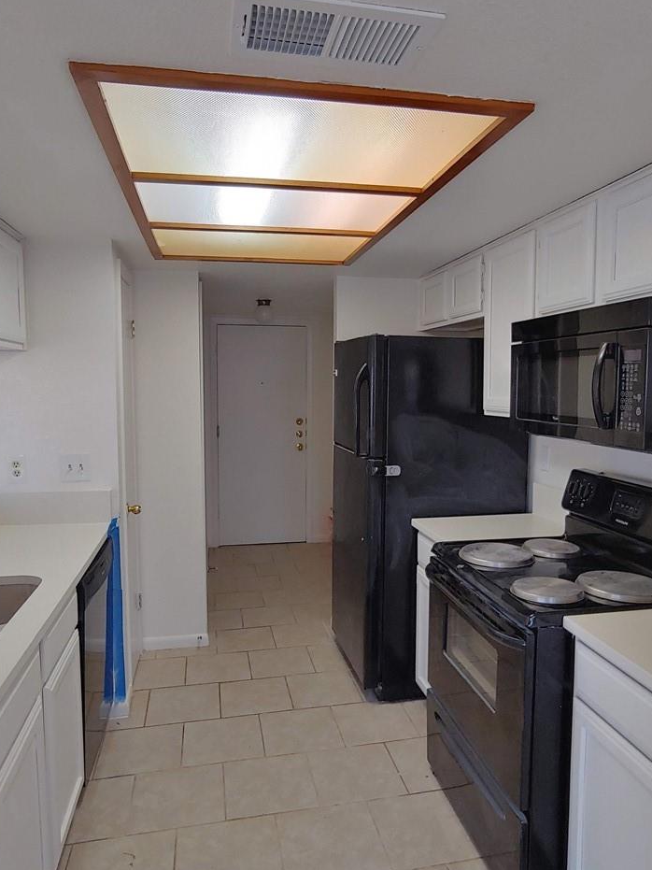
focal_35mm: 22
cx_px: 330
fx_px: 553
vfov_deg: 76.4
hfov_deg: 61.1
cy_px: 424
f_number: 1.9
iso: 50
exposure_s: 1/40
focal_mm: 2.18
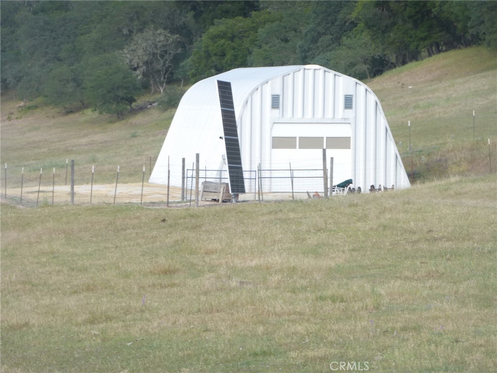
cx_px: 248
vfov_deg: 6.4
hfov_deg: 8.6
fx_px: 3317
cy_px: 186
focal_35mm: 231
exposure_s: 1/100
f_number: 5.6
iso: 100
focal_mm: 41.3
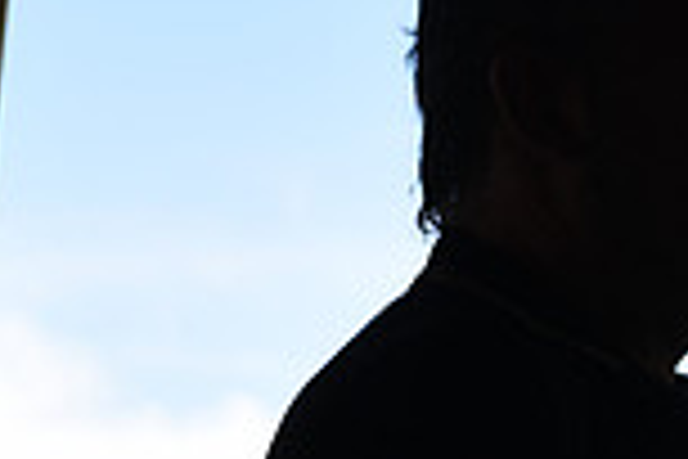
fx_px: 4491
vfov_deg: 5.8
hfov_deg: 8.5
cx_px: 1115
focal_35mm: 235
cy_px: 785
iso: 64
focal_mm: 62
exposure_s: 1/125
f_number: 7.1
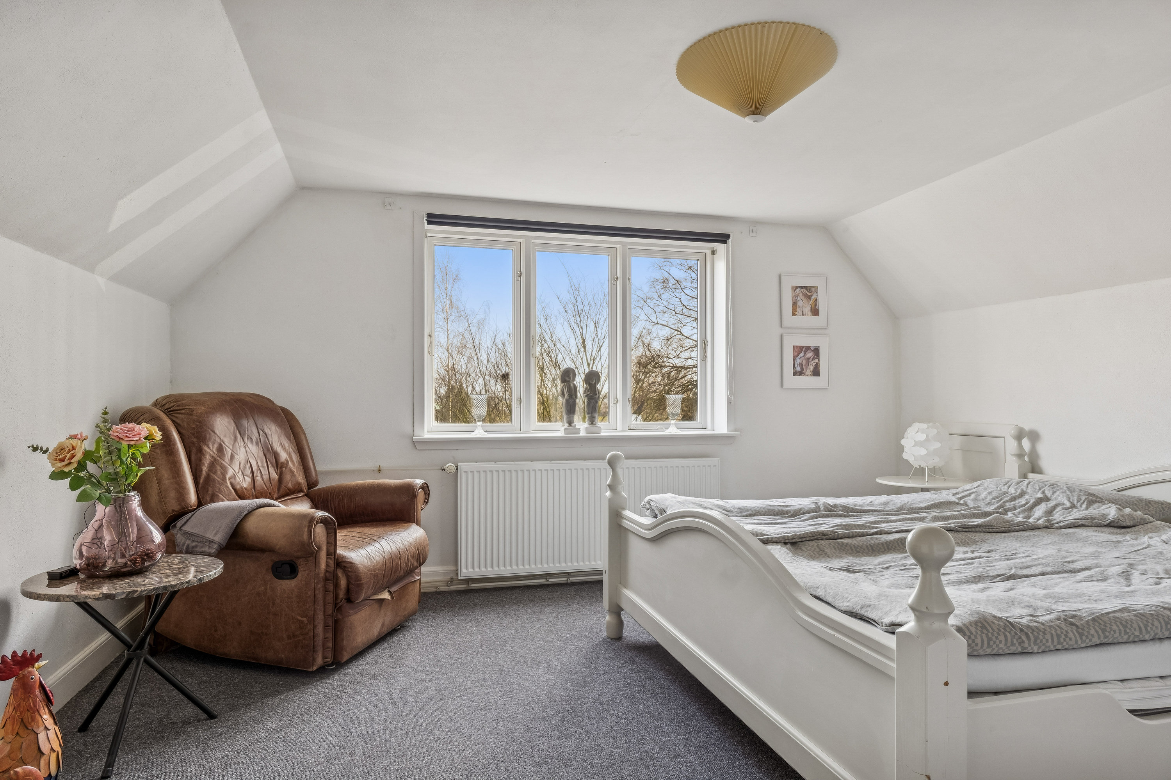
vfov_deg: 56.1
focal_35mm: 22
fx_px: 732
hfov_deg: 77.3
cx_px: 586
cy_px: 390
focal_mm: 15
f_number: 8
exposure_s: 1/20
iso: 200
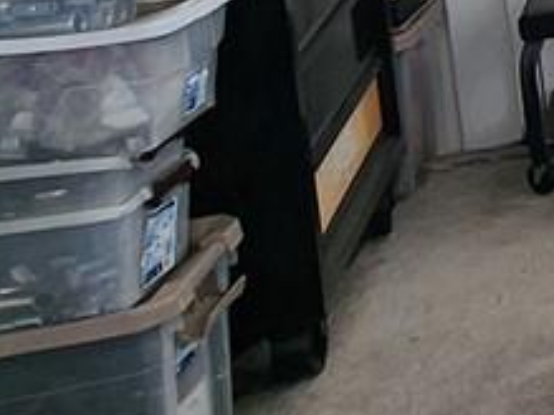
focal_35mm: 95
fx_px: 1520
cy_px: -314
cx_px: 1594
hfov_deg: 12.0
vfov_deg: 14.0
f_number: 2.2
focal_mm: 2.2
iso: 50
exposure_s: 1/518
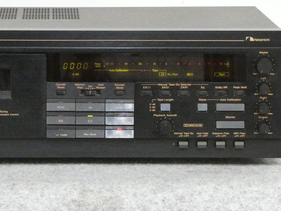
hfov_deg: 8.0
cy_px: 83
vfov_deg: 6.0
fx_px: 1997
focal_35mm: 246
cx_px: 74
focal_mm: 22.3
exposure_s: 1/50
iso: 1600
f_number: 5.2
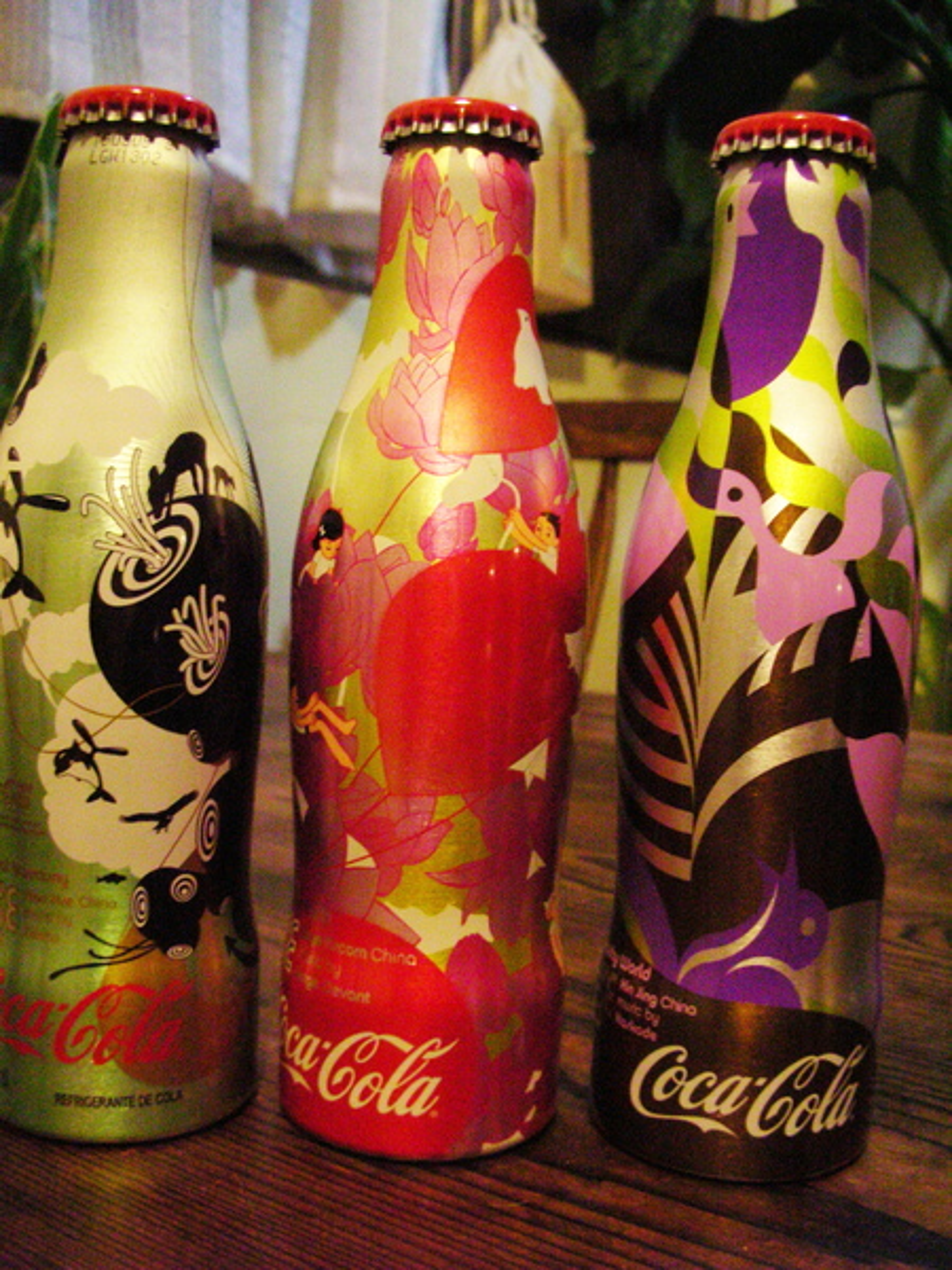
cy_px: 635
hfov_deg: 40.7
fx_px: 1283
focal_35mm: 35
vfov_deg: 52.6
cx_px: 476
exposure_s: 1/16.5
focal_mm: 5.8
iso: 400
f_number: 3
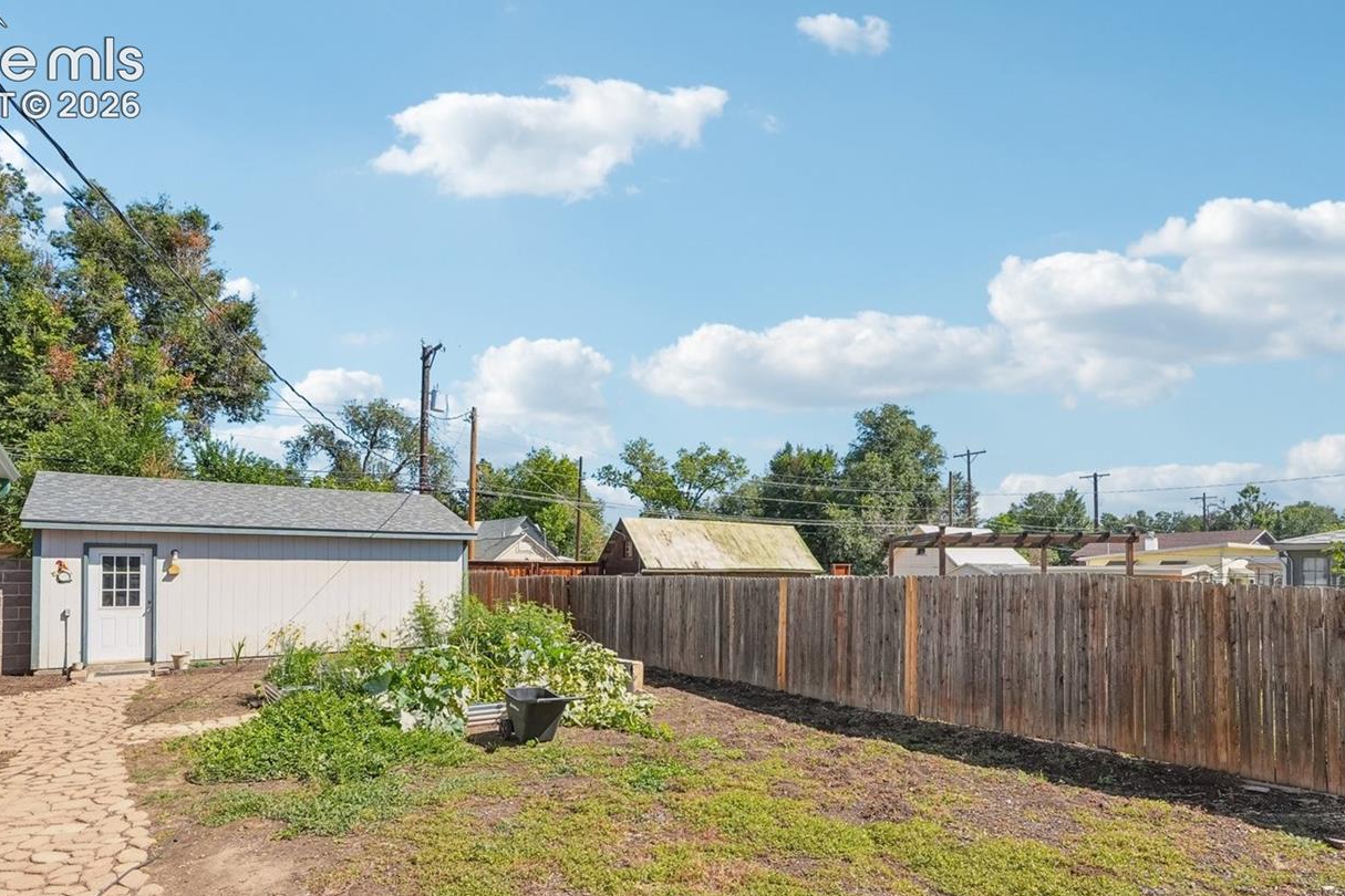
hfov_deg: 83.9
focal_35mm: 20
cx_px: 699
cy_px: 561
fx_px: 747
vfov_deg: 61.1
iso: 800
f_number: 8
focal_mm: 10
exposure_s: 1/500
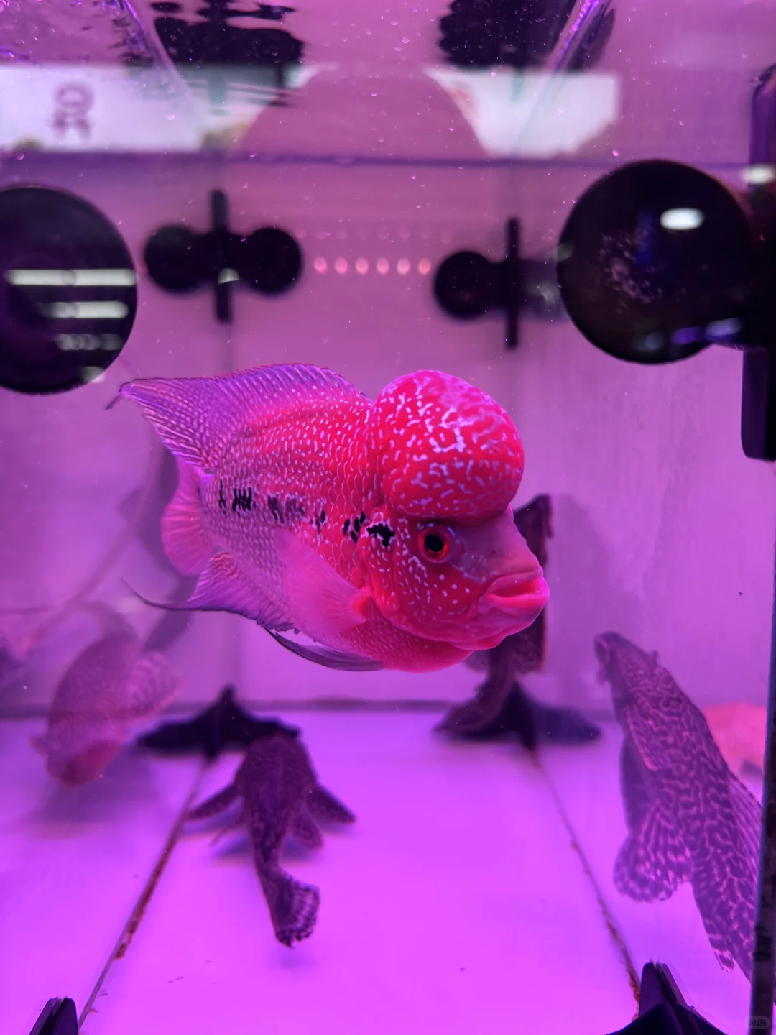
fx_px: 717
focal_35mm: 24
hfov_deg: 56.8
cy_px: 518
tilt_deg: -8.1
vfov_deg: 71.6
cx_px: 388
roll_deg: -0.1
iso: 160
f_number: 1.78
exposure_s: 1/121
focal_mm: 6.76
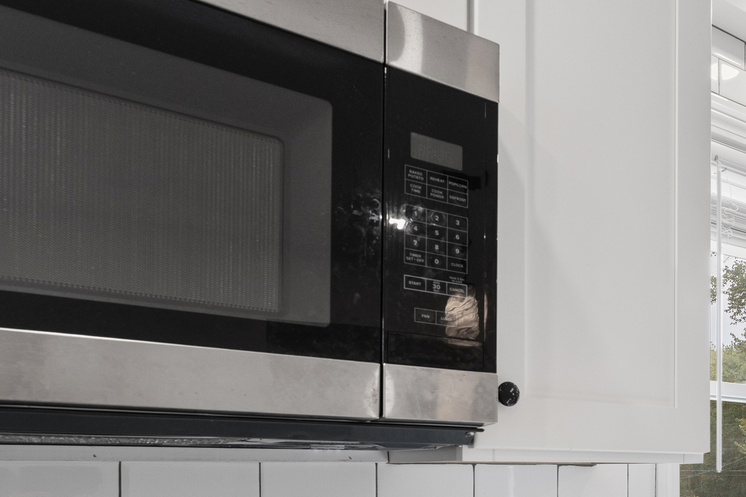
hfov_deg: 49.4
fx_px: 704
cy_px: 500
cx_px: 679
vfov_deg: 35.1
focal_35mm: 34
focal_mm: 14
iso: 800
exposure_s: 1/20
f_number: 8
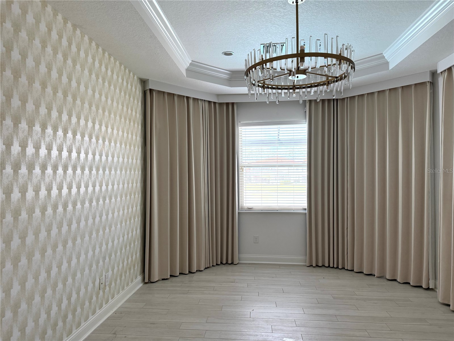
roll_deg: +0.2
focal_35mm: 24
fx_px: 315
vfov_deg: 56.8
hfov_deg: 71.6
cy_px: 170
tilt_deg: +0.3
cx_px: 227
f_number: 1.78
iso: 200
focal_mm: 6.76
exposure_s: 1/143
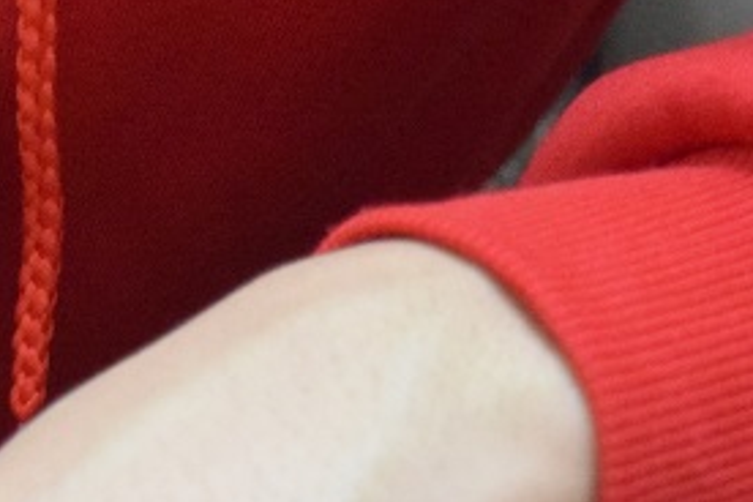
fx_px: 4099
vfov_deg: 6.9
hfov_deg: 10.4
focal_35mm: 196
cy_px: 741
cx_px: -41
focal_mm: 36
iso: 5600
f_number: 4.8
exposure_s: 1/60
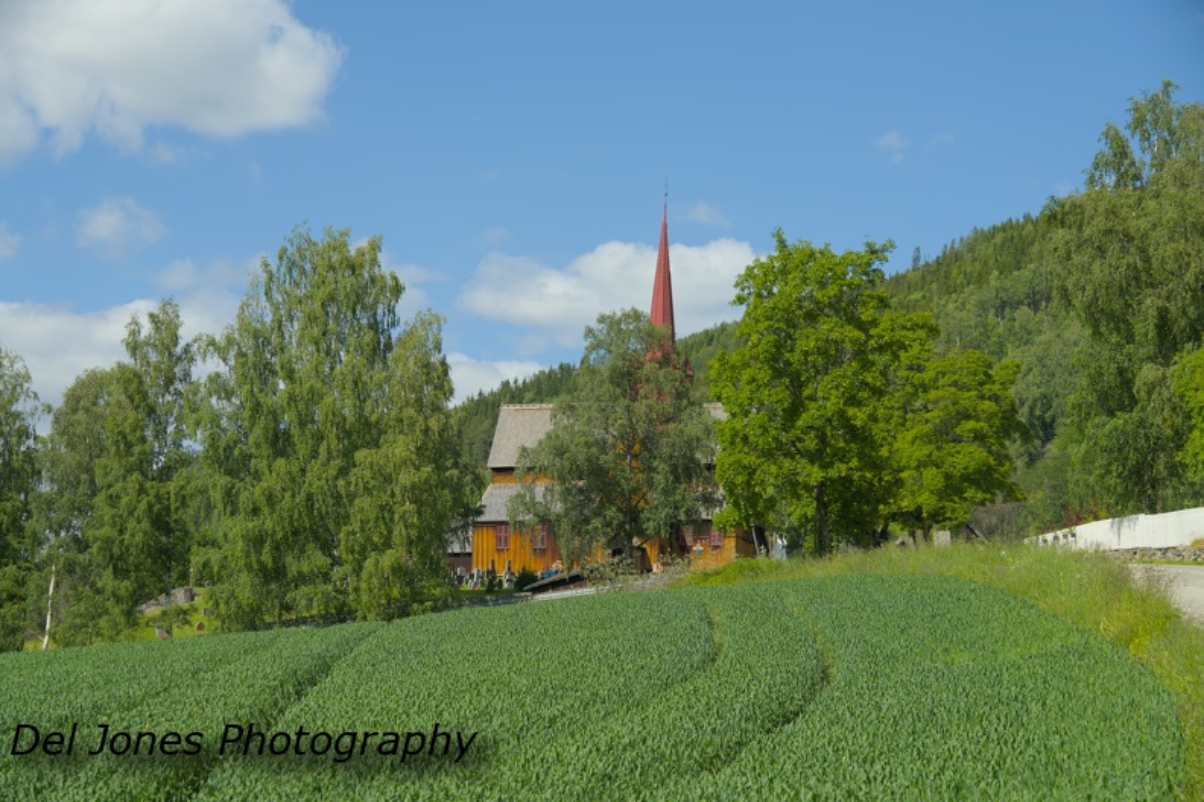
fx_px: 2508
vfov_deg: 18.2
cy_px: 401
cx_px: 602
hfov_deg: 27.0
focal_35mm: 75
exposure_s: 1/500
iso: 100
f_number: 5.6
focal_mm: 50
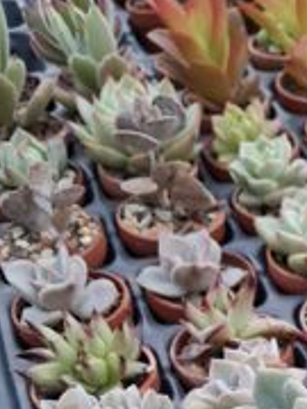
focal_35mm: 82
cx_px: 521
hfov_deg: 15.8
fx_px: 970
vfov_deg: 20.4
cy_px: 614
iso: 800
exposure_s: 1/25
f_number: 1.8
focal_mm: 5.54
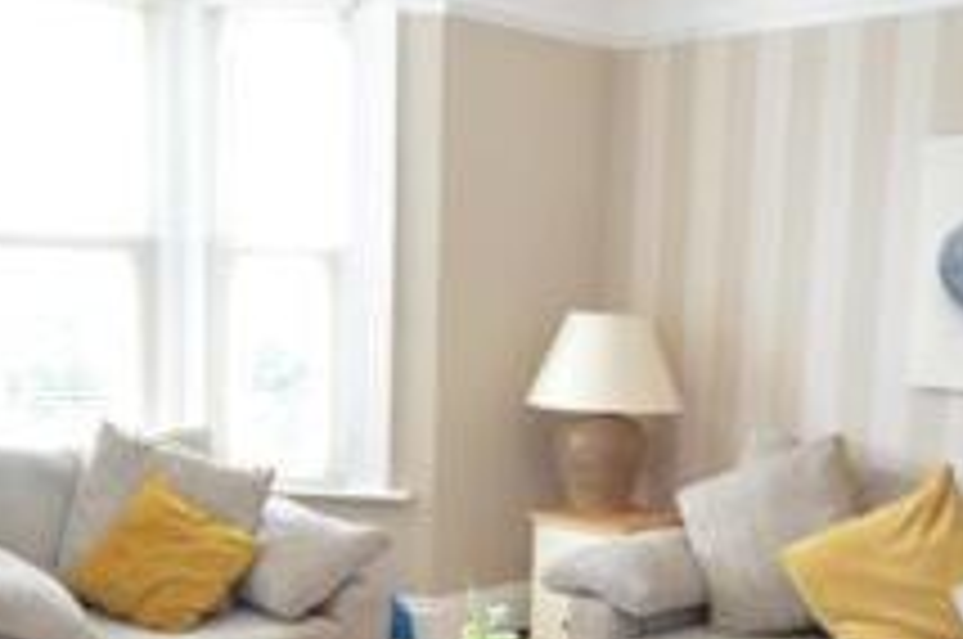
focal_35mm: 46
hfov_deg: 42.8
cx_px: 504
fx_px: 1229
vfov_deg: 28.8
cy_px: 468
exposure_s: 1/15
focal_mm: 10
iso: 320
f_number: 3.5
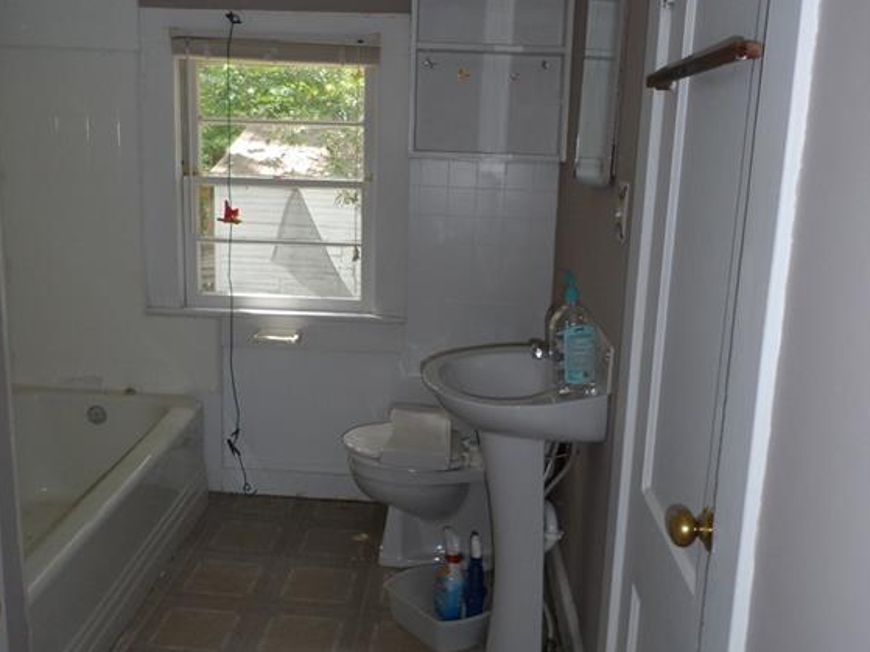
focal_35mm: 33
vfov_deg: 42.9
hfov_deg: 55.4
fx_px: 829
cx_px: 433
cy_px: 333
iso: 100
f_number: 3.2
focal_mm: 4
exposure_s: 1/30
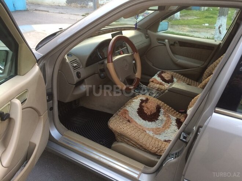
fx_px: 203
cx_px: 121
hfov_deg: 61.7
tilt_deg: -24.3
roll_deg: -3.0
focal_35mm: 29
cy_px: 90
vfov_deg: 48.2
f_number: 2.2
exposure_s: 1/33
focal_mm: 4.15
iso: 40
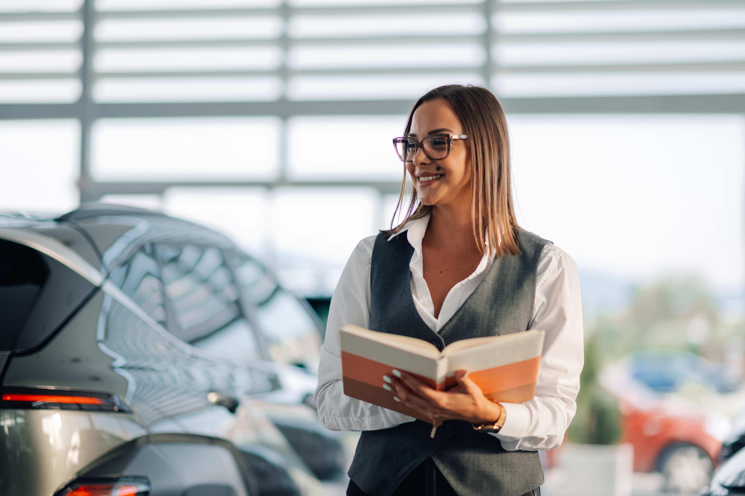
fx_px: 1759
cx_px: 372
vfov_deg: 16.1
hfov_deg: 23.9
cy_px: 248
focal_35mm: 85
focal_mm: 85
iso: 200
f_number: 1.4
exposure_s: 1/400
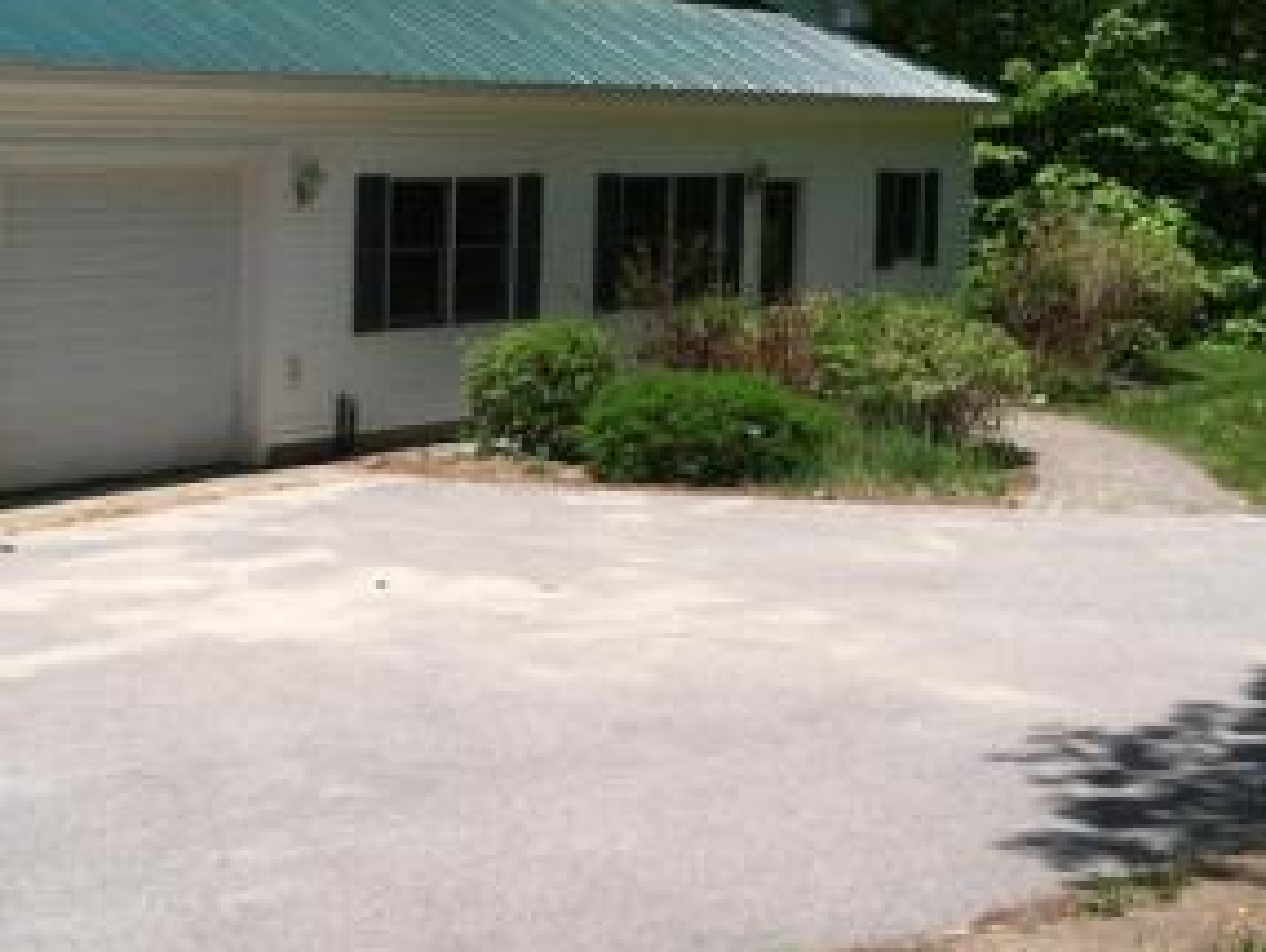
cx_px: 398
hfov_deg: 27.2
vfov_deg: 20.5
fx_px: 2599
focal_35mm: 71
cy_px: 186
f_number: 2.8
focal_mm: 3.85
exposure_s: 1/1000
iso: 80
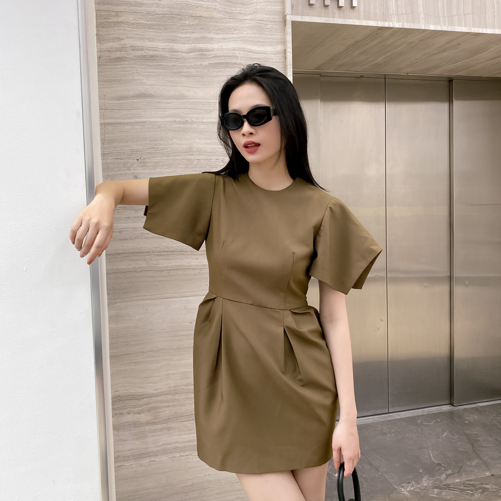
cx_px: 248
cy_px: 223
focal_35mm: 31
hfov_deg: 52.5
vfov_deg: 52.4
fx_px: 508
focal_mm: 4.25
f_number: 1.8
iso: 125
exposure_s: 1/115
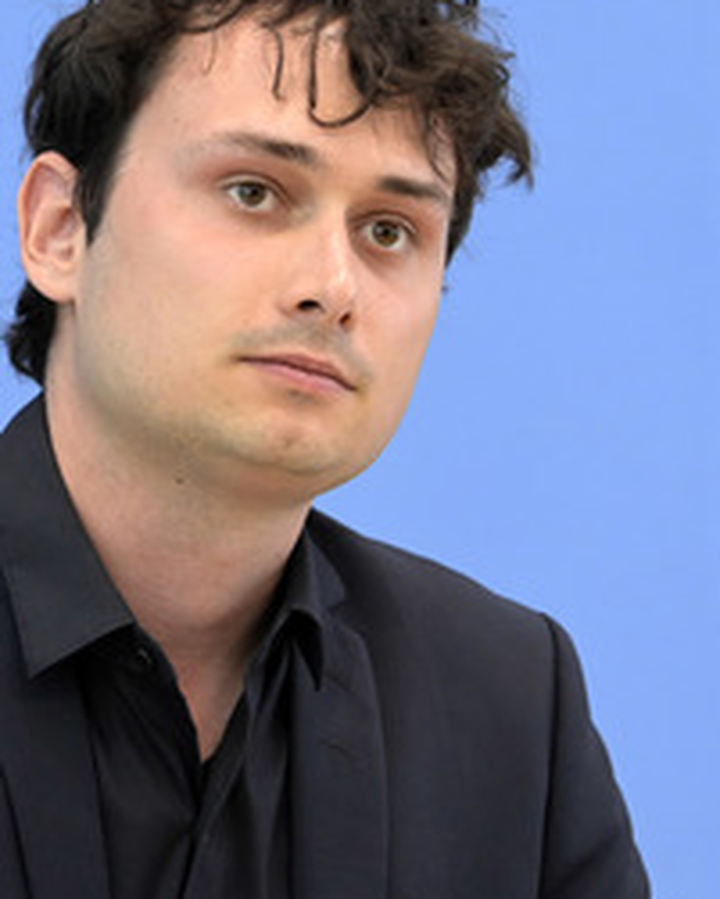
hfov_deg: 9.4
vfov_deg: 11.7
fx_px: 4392
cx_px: 235
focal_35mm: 165
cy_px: 398
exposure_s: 1/400
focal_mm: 98
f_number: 6.3
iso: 4000
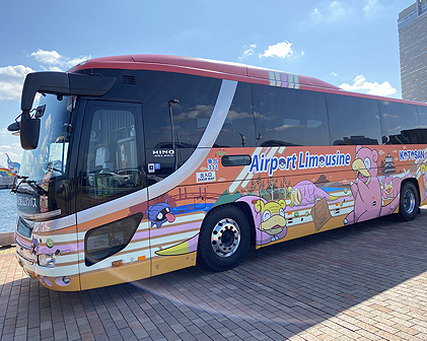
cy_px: 167
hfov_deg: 62.2
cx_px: 232
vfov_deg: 51.5
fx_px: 354
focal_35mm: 28
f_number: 1.8
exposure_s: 1/1157
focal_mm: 4.25
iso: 32
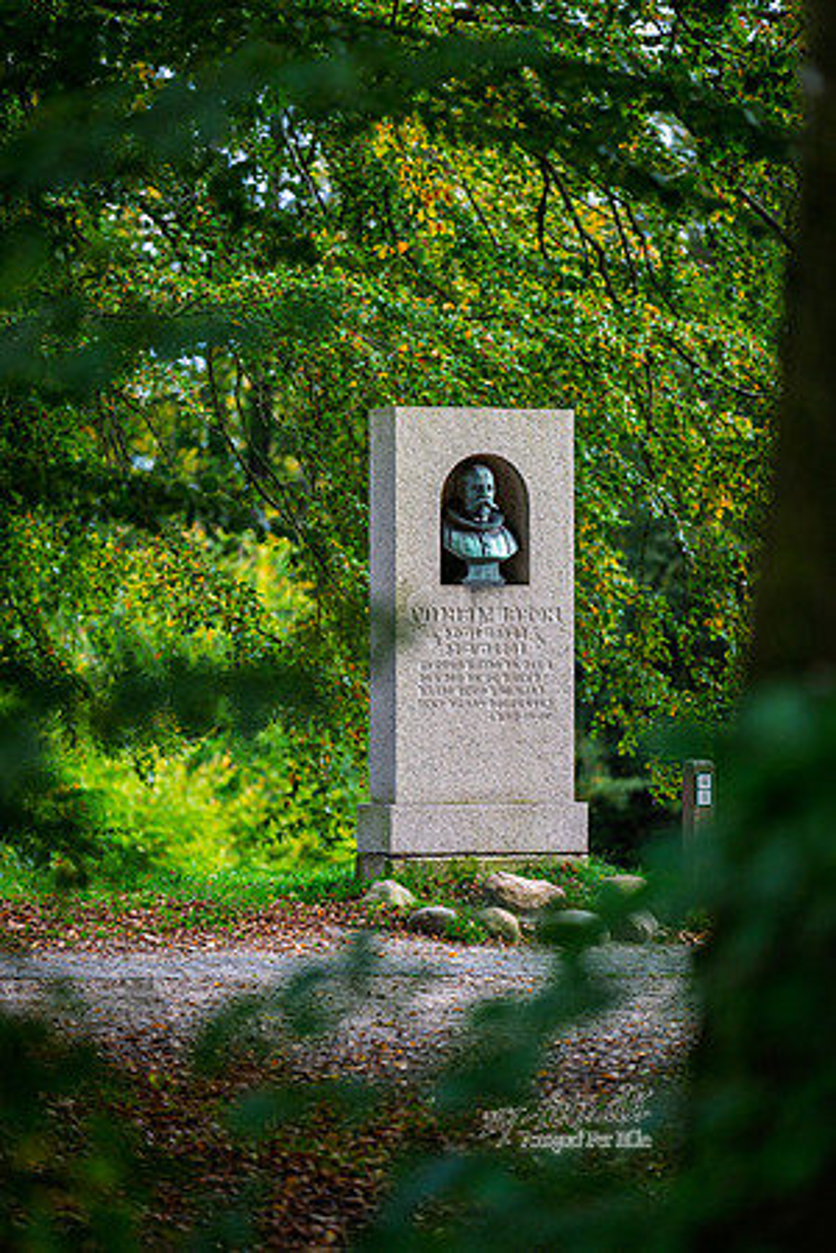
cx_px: 418
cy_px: 626
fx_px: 6548
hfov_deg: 7.3
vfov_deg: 10.9
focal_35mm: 188
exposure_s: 1/640
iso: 125
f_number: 2.8
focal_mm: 188
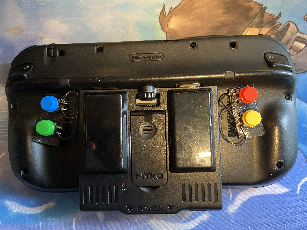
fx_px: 231
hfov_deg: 67.3
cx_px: 154
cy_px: 115
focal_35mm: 26
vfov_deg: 53.1
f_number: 1.8
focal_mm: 4.25
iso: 640
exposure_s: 1/30
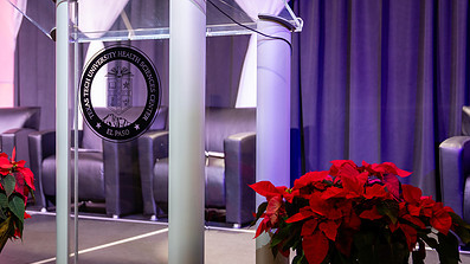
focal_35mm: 65
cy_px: 132
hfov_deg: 31.9
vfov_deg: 18.5
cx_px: 133
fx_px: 810
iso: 500
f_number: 2.8
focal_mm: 41
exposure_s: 1/160
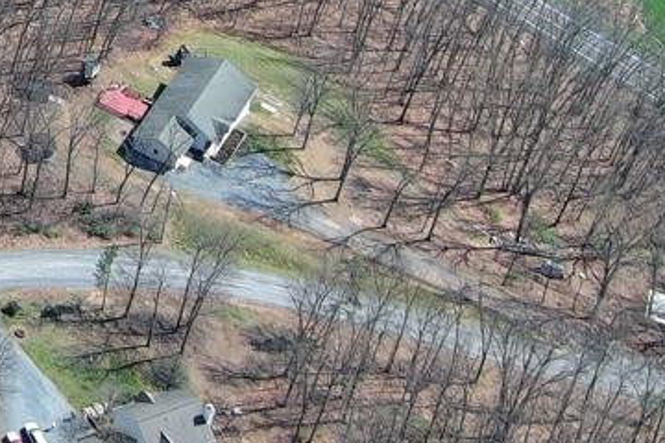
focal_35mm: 165
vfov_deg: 7.9
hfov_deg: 11.2
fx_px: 3048
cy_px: -499
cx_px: -687
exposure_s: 1/628
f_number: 2.8
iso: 100
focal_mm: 10.57
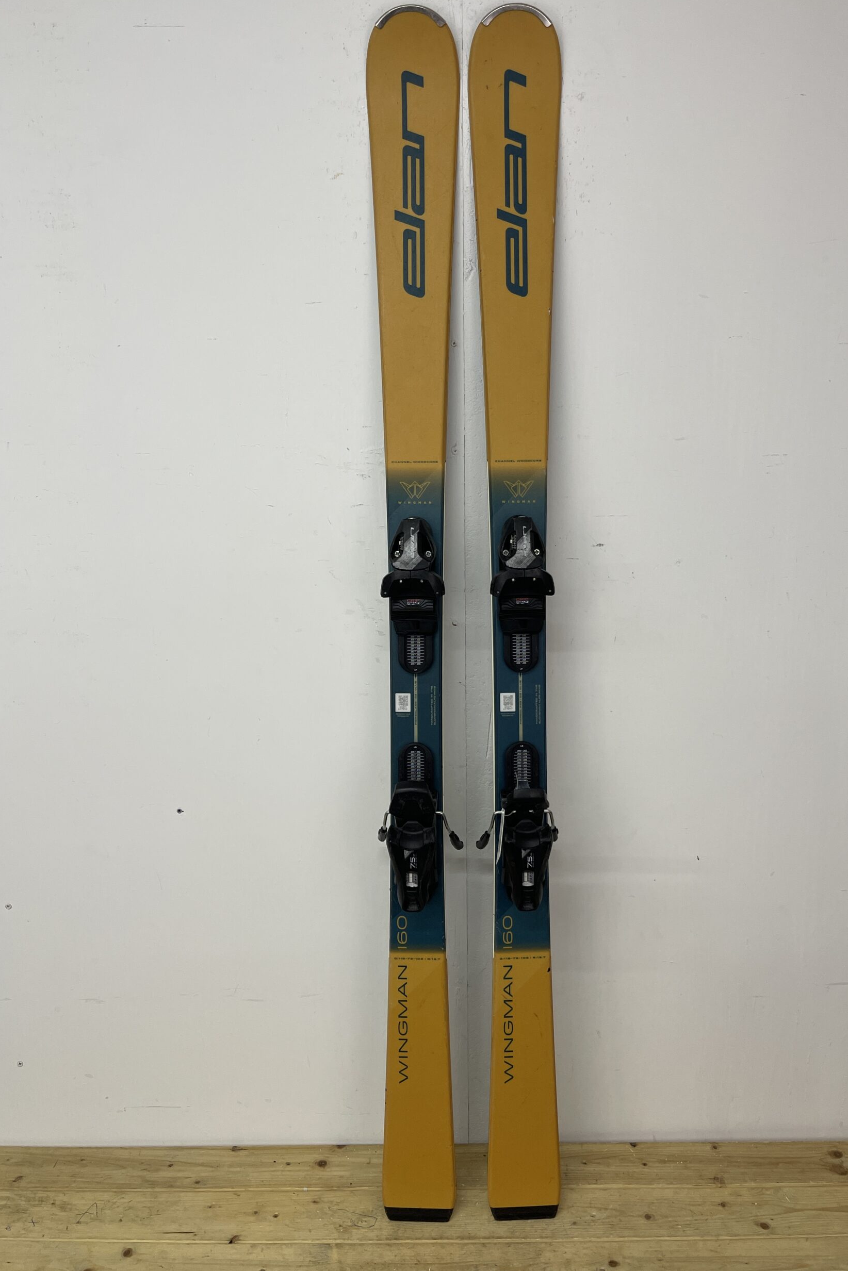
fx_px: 954
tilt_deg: -9.7
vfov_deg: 67.4
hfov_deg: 47.9
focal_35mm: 27
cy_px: 629
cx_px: 459
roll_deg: +0.1
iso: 125
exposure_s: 1/100
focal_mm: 5.1
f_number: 1.6
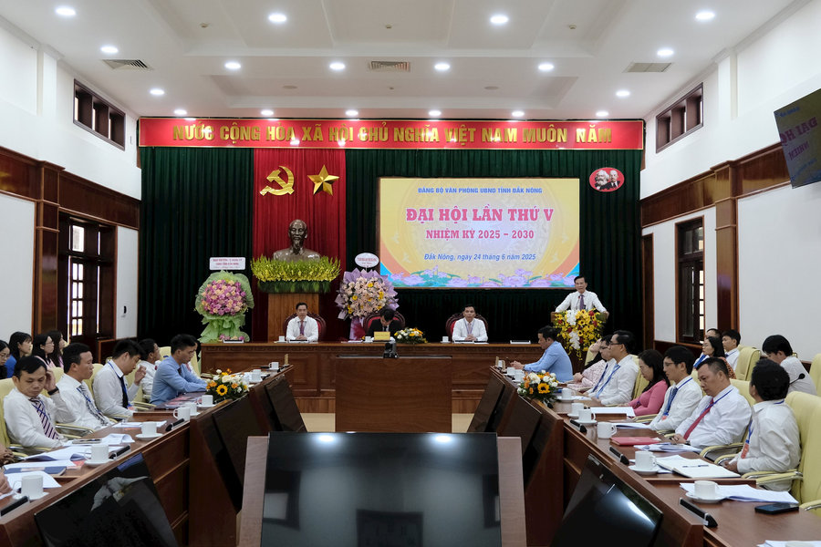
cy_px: 274
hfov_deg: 58.7
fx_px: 730
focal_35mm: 32
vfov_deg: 41.1
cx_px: 410
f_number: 4
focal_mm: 21.2
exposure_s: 1/100
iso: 1600
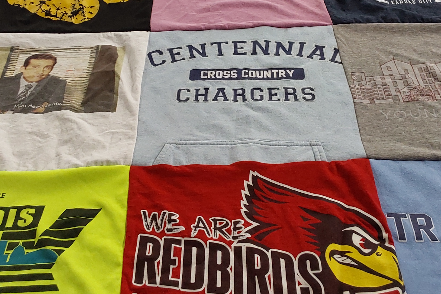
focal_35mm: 50
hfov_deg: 39.6
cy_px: 83
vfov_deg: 26.7
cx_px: 227
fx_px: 612
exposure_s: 1/60
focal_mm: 2.91
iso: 100
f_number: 1.9
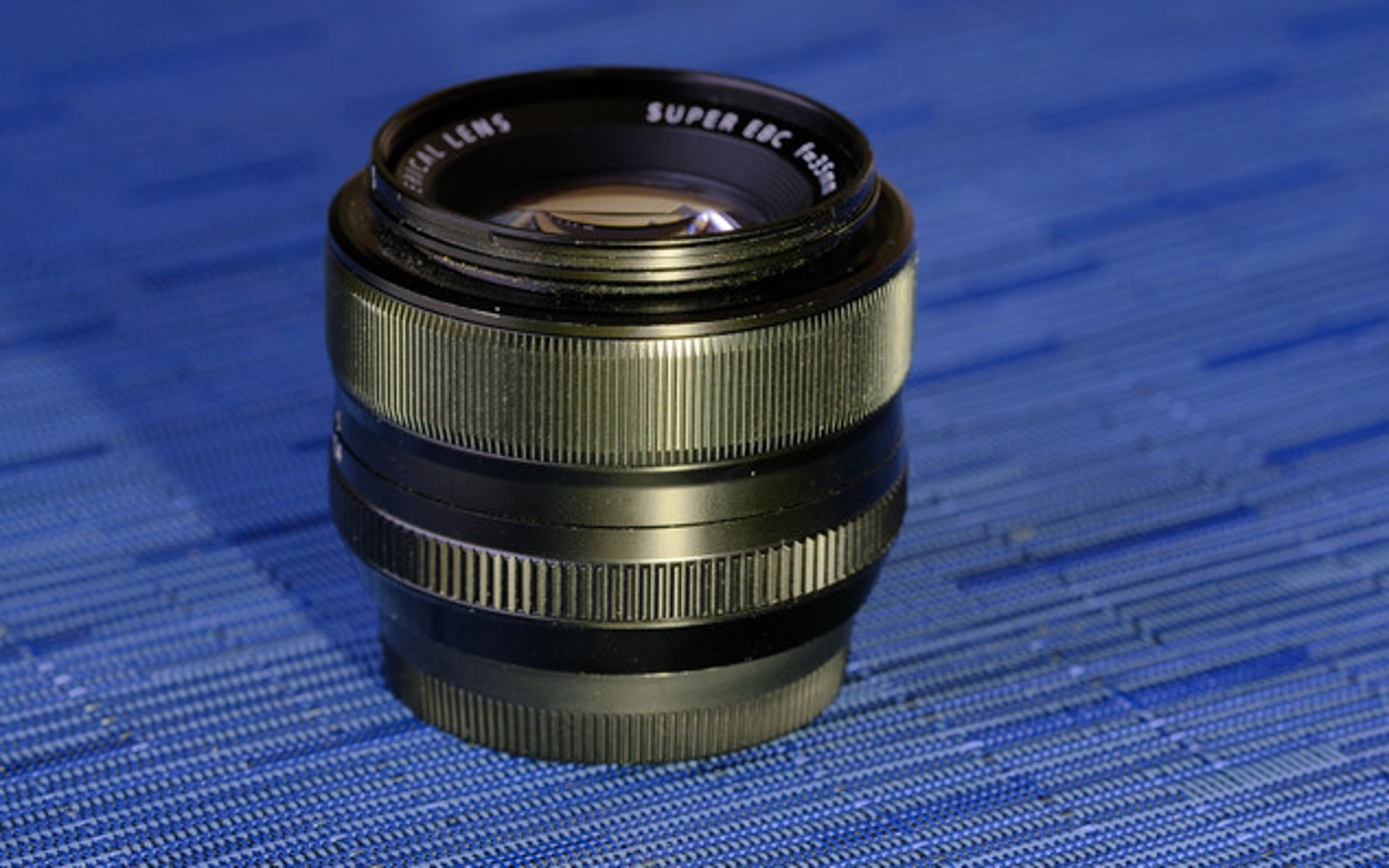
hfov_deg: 15.0
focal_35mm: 139
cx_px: 692
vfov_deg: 9.4
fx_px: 5261
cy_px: 435
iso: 800
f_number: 7.1
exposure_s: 1/4
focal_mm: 90
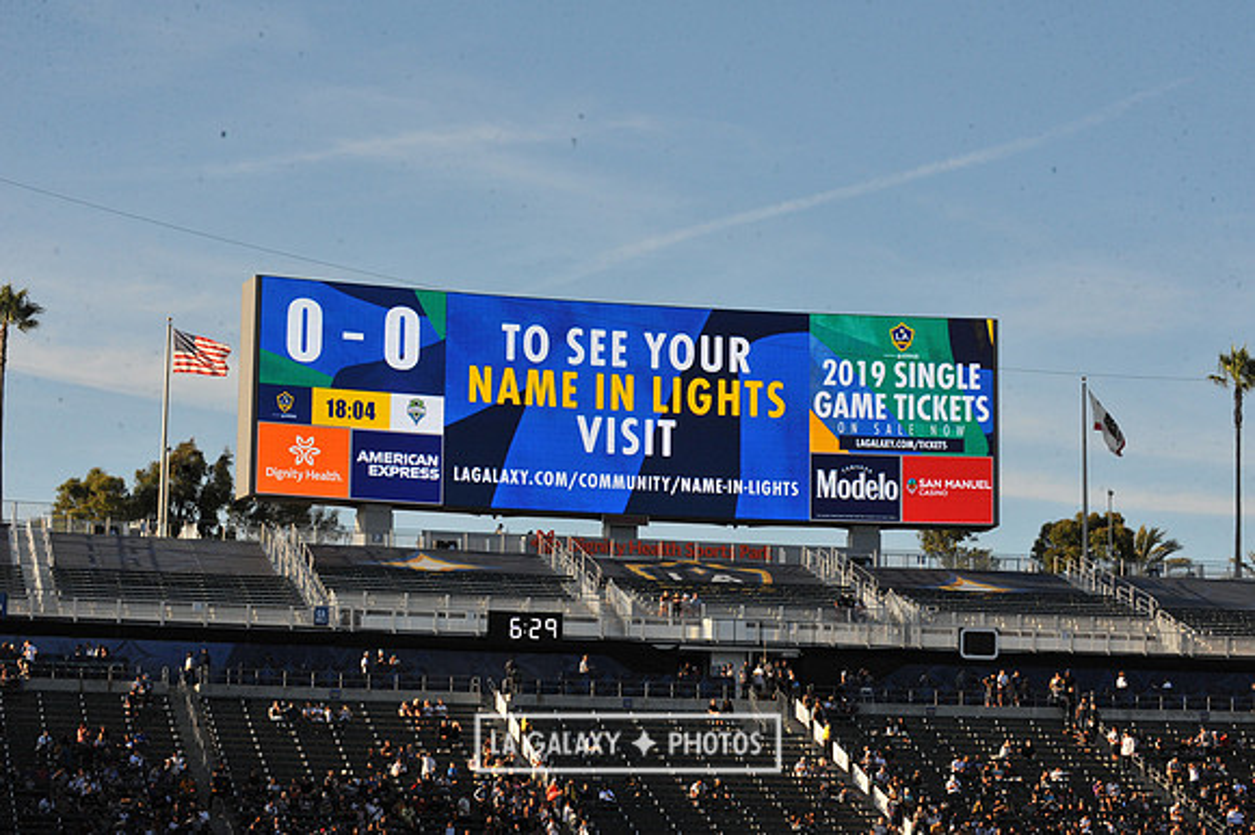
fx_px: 2996
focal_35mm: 86
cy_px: 418
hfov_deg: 23.7
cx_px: 628
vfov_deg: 15.9
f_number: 16
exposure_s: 1/1000
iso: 1600
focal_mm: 86
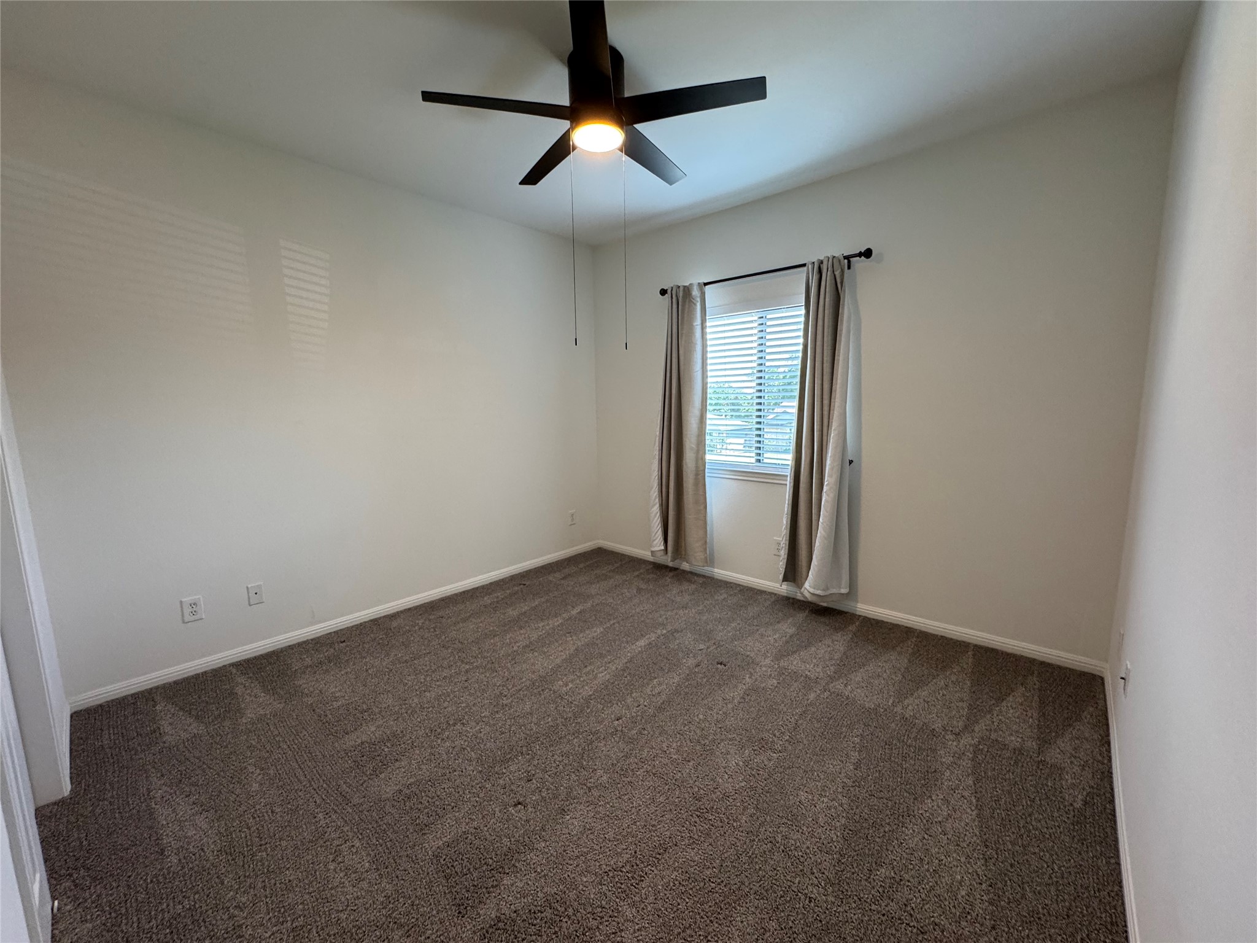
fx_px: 508
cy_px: 472
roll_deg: +0.7
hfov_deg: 102.1
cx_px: 628
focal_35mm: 14
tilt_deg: -7.7
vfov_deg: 85.7
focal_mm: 2.22
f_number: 2.2
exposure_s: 1/120
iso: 250
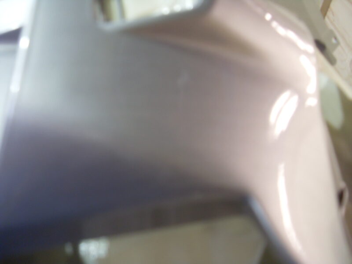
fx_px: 356
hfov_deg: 52.6
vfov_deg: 40.7
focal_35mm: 35
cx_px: 176
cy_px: 132
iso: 200
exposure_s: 1/20
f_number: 2.8
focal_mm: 6.3
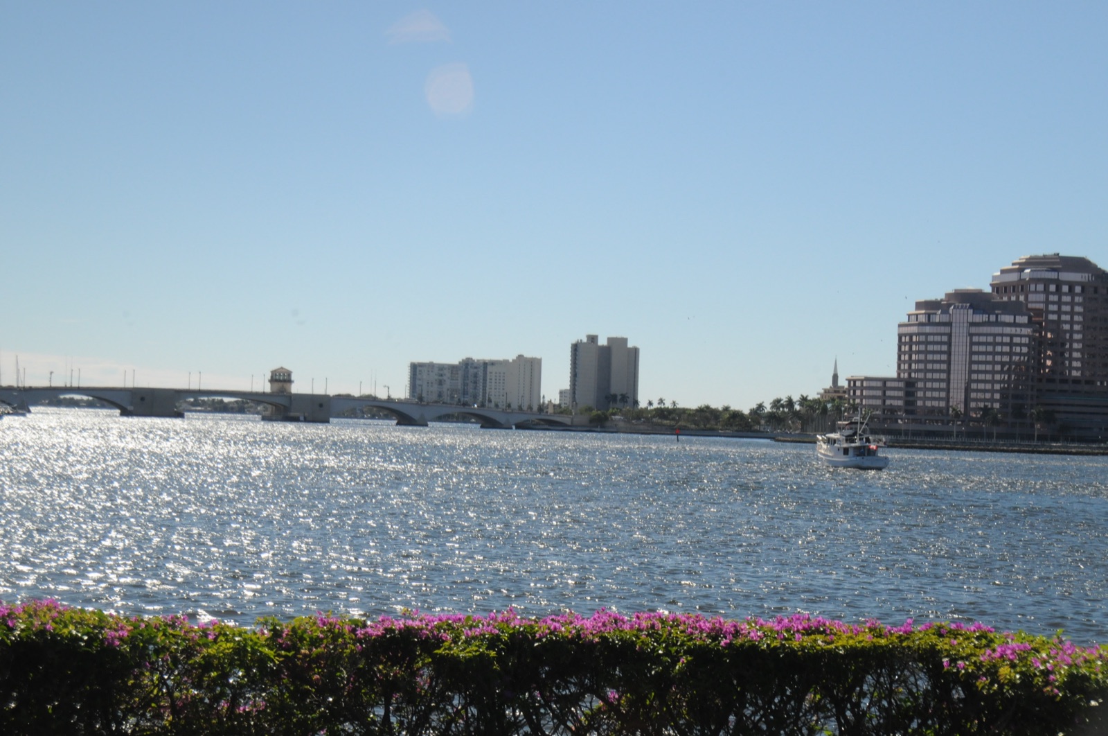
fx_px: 2028
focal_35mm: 66
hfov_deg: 30.6
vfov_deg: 20.6
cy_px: 368
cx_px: 554
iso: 800
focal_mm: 44
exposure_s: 1/1250
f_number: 18
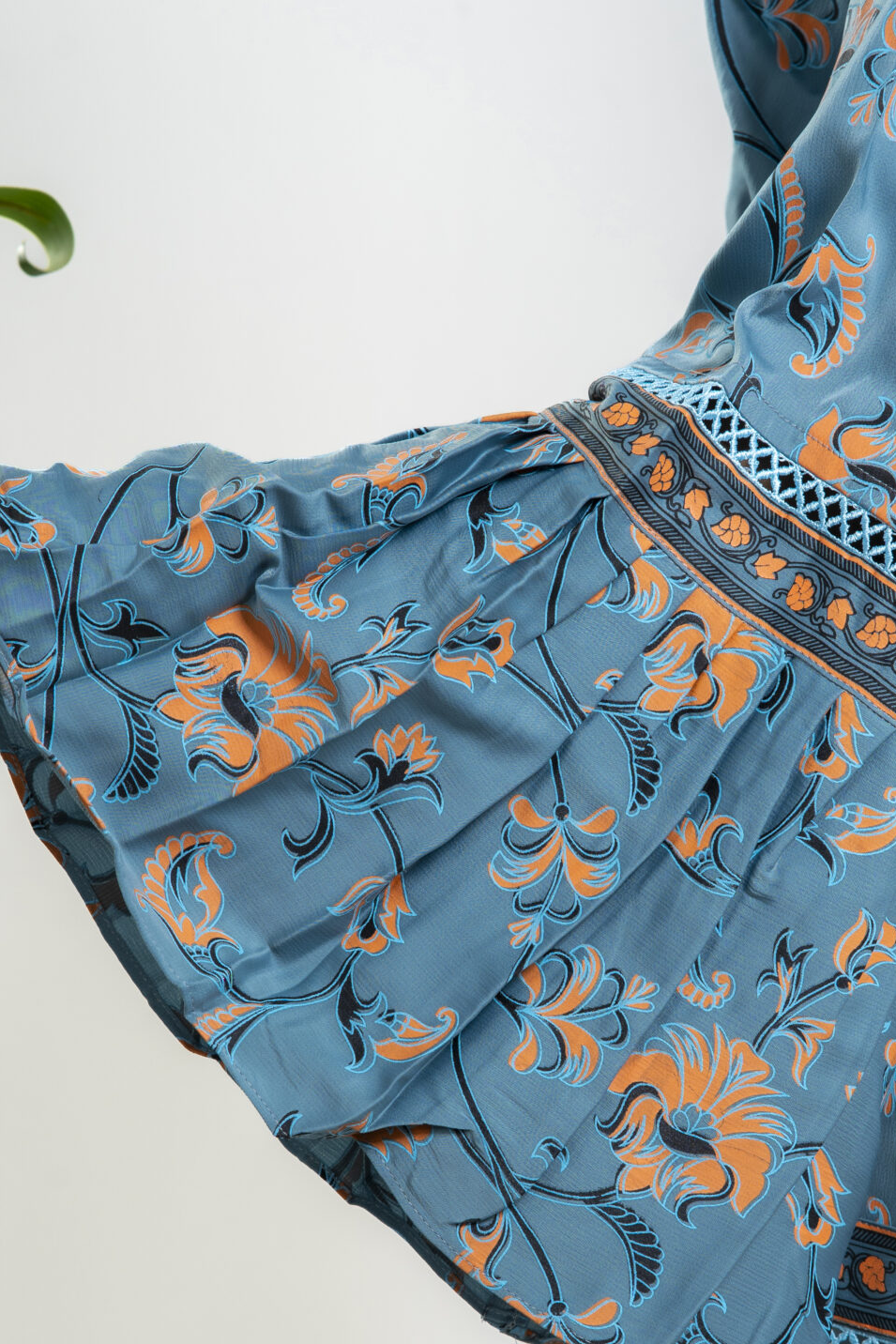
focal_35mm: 152
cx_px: 567
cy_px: 901
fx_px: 5673
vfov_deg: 13.5
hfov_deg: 9.0
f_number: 7.1
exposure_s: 1/160
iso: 250
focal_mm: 85
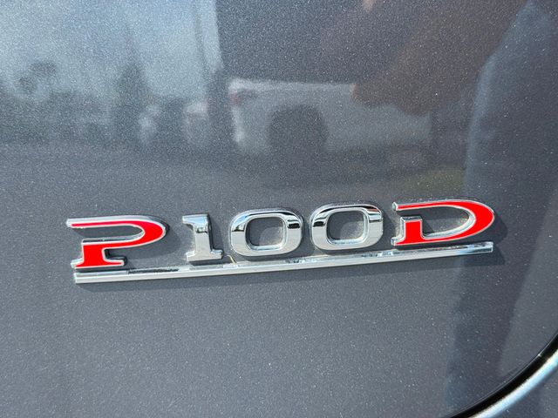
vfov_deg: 30.3
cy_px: 209
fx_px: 774
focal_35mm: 48
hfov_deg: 39.7
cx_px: 279
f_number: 1.78
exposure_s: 1/1307
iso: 80
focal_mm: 6.76
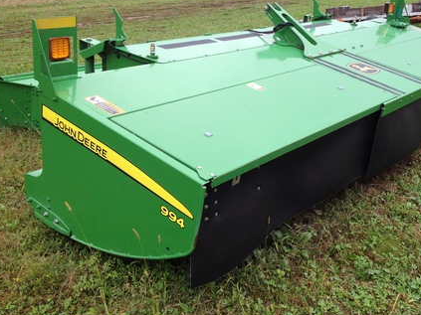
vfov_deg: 32.1
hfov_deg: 41.8
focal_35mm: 45
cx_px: 260
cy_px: 132
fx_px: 547
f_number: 2.4
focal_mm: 4.28
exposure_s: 1/171
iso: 50
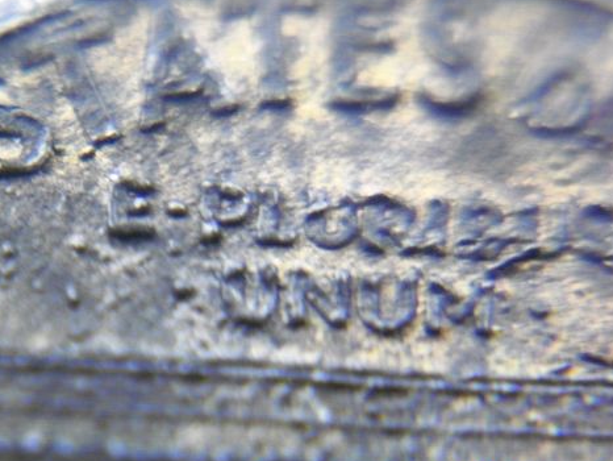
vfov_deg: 6.8
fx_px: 3898
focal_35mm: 220
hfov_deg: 9.0
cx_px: 333
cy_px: 283
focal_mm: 31.3
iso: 400
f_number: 4.8
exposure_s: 1/30
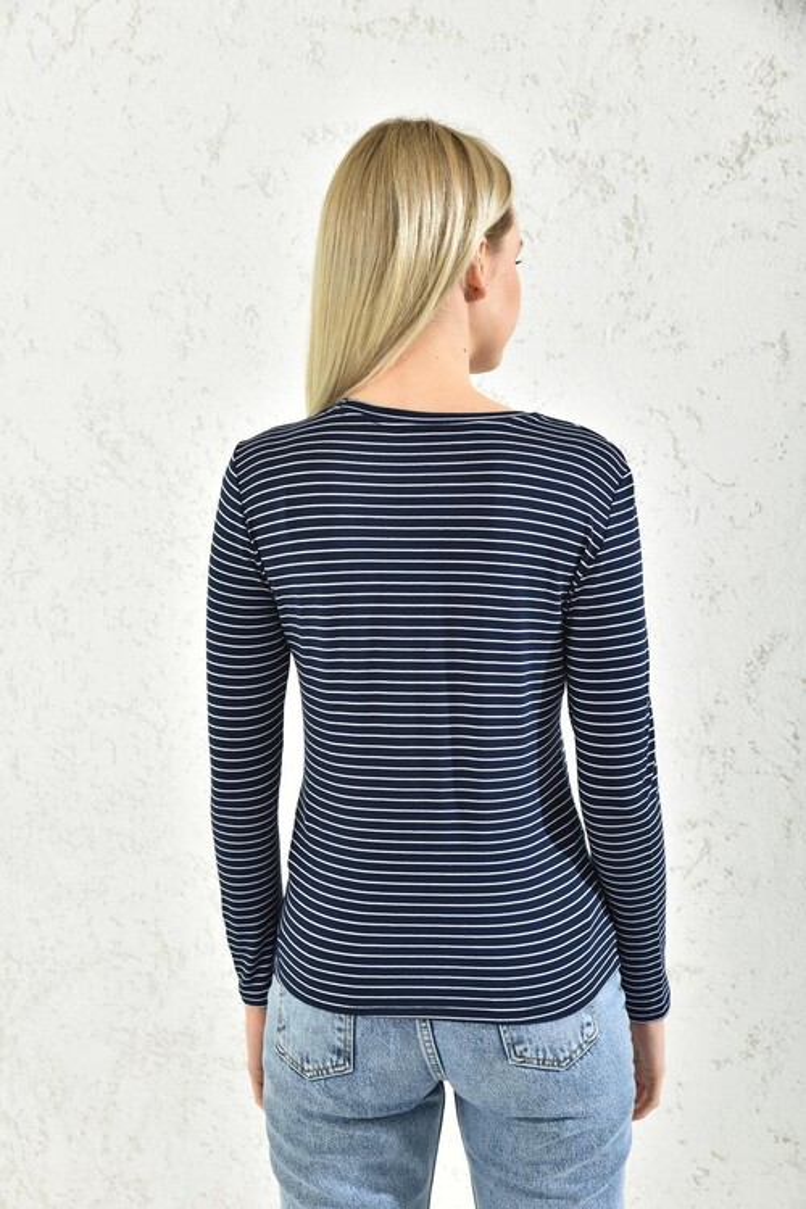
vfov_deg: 41.1
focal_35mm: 48
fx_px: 1612
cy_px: 604
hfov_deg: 28.1
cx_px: 403
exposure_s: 1/160
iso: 100
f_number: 7.1
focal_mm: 48
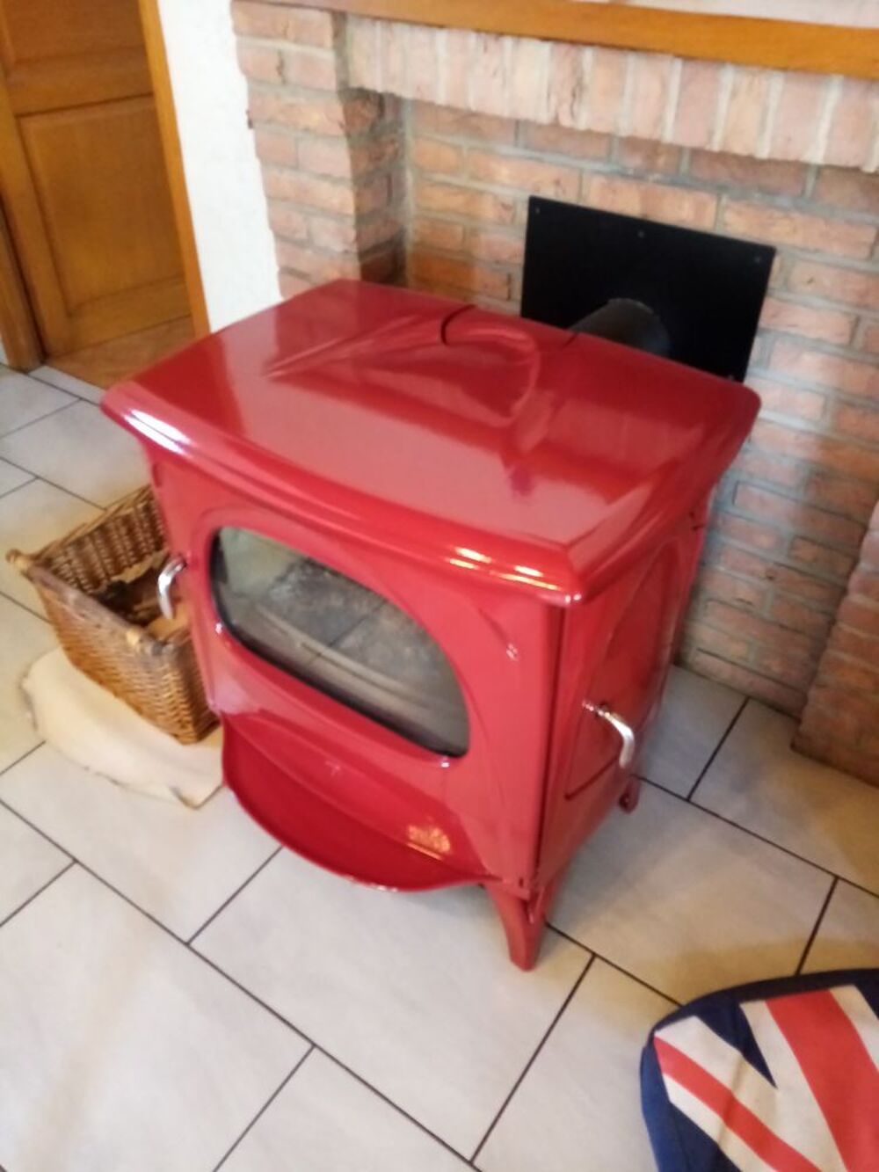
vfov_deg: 67.3
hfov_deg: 53.1
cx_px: 440
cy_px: 586
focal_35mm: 26
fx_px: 880
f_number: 1.8
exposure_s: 1/25
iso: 703
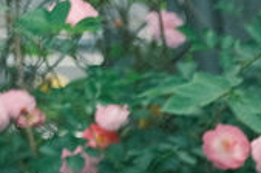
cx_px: 788
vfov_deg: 5.3
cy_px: 604
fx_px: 1701
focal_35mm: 235
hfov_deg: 7.6
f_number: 2.8
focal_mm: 22
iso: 160
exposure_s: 1/1000
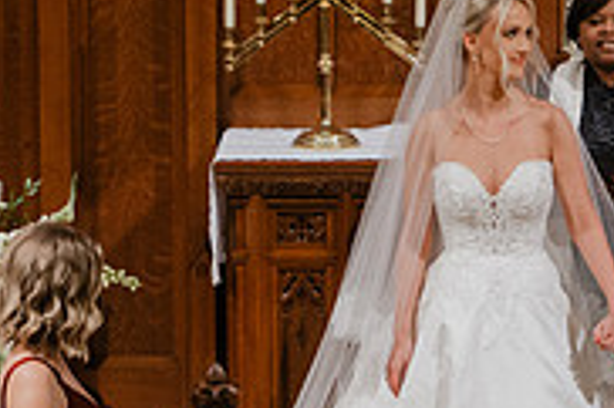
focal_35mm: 526
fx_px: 8963
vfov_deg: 2.6
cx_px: 668
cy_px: 356
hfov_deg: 3.9
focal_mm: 165
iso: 2000
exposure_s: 1/125
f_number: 2.8
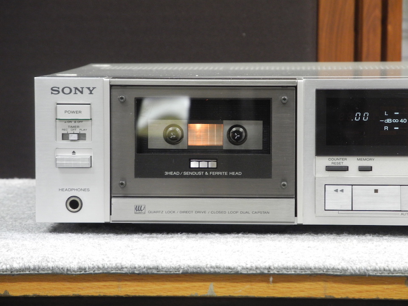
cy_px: 153
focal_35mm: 173
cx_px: 204
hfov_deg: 11.4
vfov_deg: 8.6
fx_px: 2039
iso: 400
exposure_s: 1/6.8
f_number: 5.6
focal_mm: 37
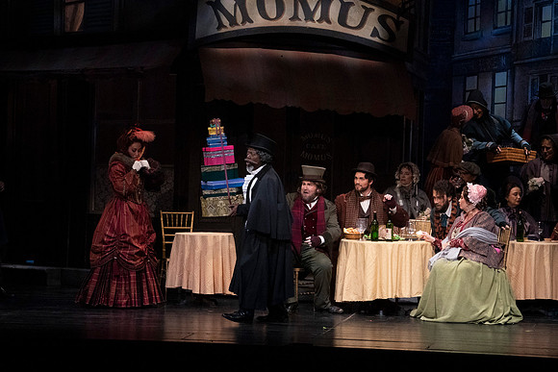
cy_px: 186
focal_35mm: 155
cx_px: 279
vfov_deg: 8.9
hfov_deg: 13.2
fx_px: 2403
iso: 16000
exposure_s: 1/400
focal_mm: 155
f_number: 13
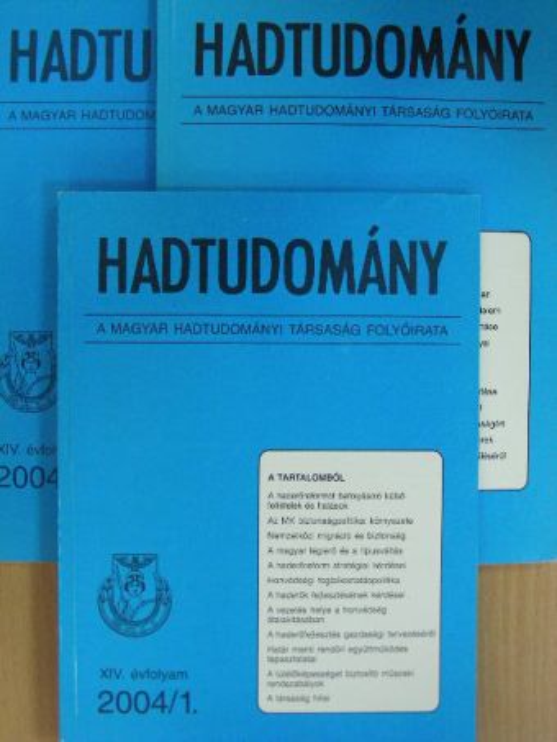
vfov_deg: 36.2
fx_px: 1137
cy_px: 371
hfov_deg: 27.5
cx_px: 278
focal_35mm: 53
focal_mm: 8.8
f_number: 3.5
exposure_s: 1/28.6
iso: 200
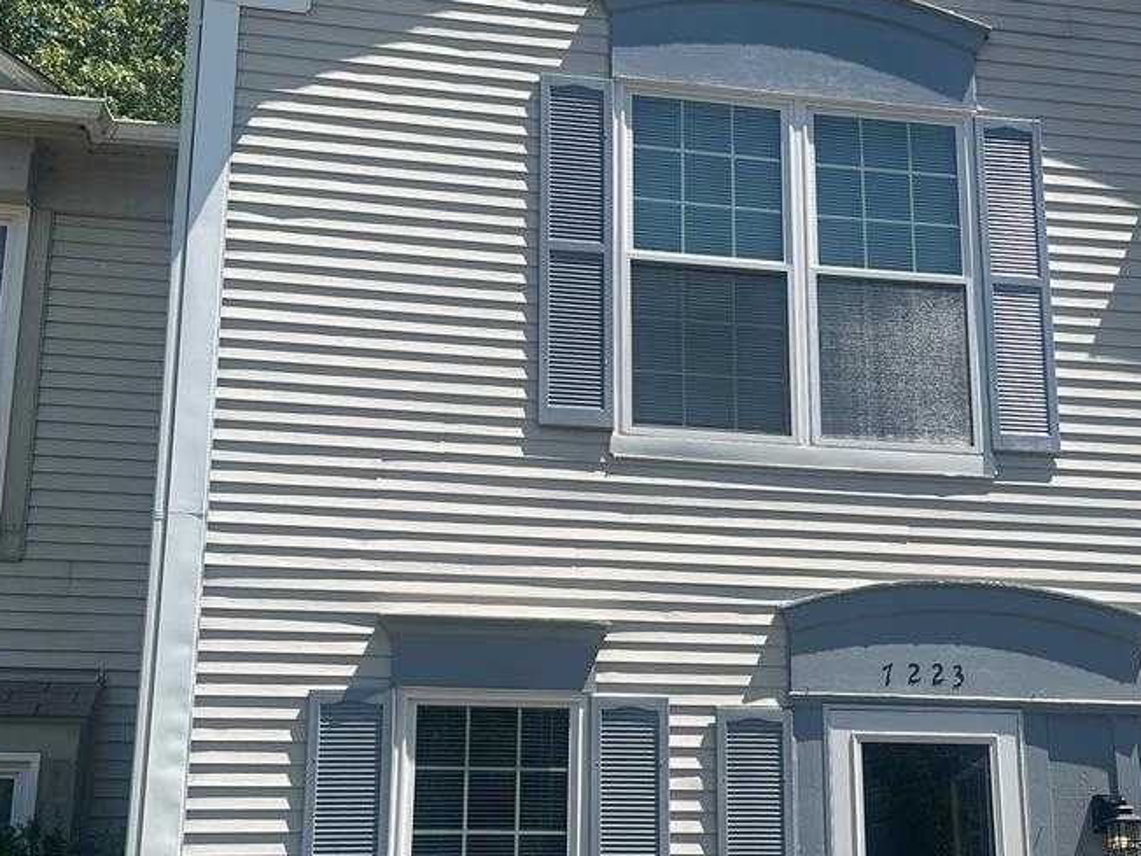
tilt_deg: +14.3
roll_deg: +0.8
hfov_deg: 35.7
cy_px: 625
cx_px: 794
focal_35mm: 53
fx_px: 1747
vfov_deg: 27.2
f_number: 1.78
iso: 80
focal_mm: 6.86
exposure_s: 1/3861
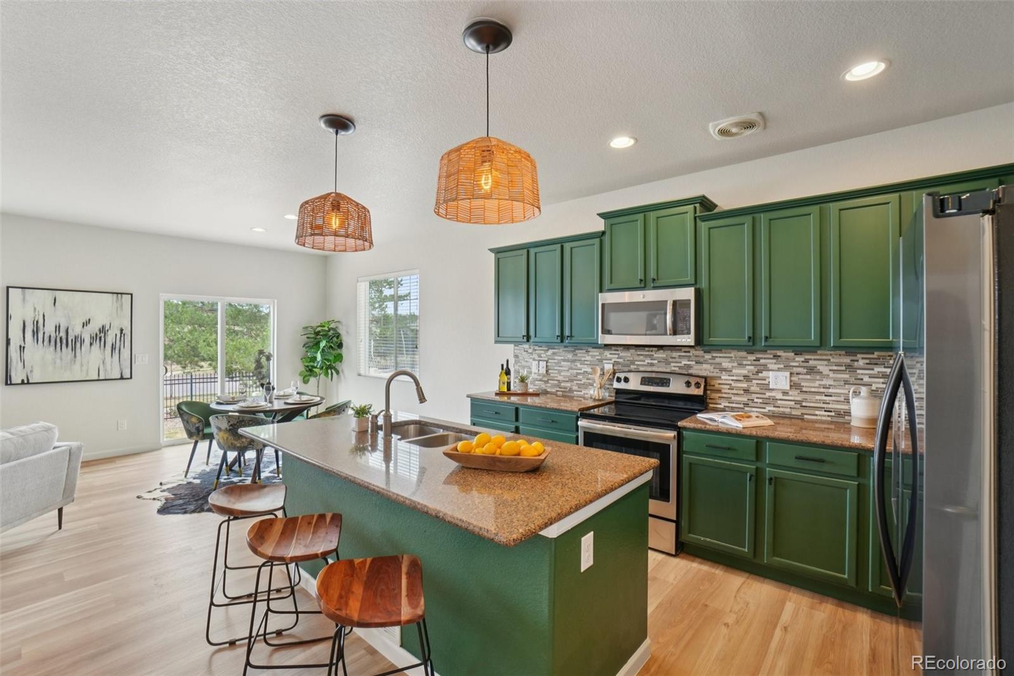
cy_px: 338
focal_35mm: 15
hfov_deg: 100.4
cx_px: 507
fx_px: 422
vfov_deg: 77.3
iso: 400
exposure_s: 1/15
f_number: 8
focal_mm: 10
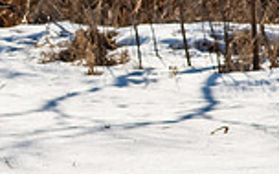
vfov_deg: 2.3
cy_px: 38
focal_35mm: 579
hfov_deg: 3.6
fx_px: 4403
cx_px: -55
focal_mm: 85
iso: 400
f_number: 7.1
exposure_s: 1/2500
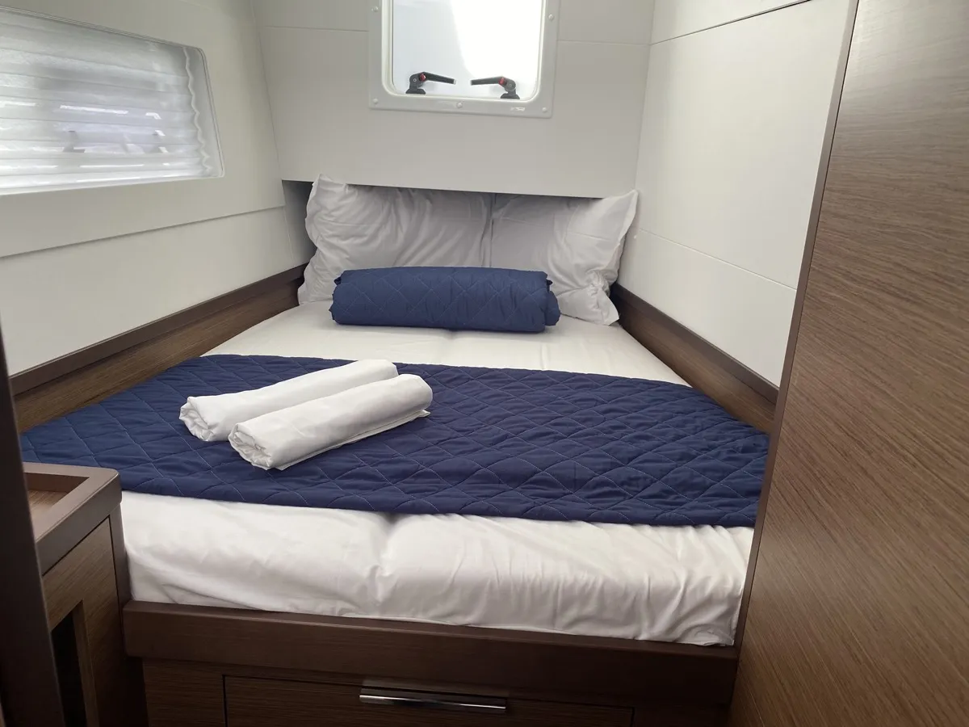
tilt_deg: -16.8
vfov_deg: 53.1
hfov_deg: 67.3
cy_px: 364
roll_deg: -2.8
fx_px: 728
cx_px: 484
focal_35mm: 26
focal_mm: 4.25
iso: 50
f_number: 1.8
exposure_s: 1/122
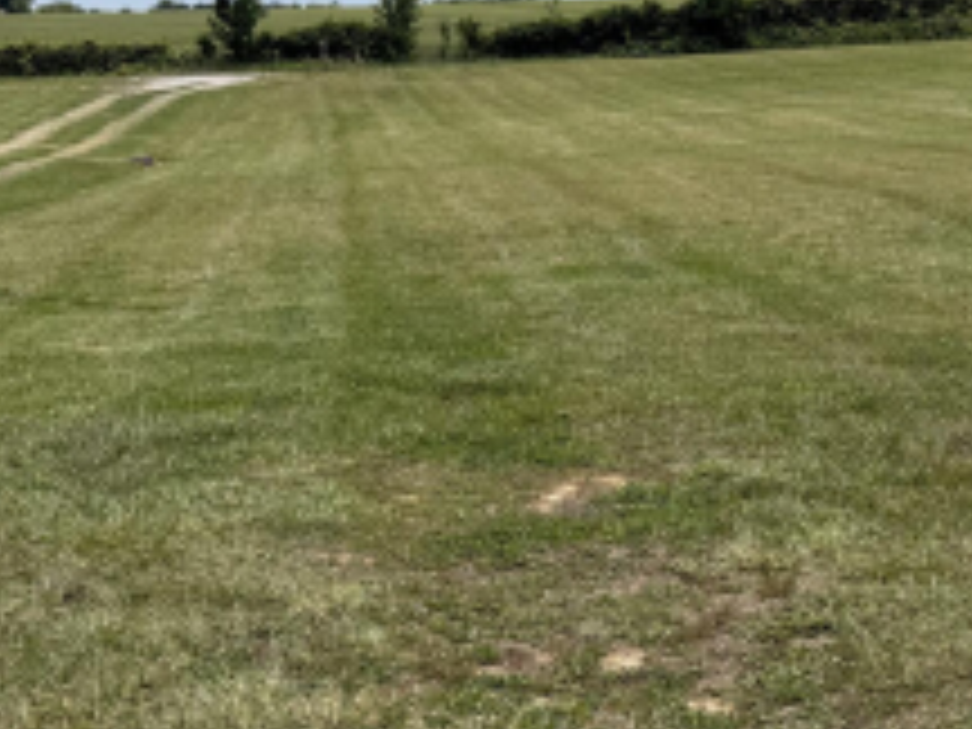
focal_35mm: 74
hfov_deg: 26.3
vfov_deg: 19.9
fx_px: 2078
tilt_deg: -12.7
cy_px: 432
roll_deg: +1.9
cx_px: 533
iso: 80
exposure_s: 1/8130
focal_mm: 6.76
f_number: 1.78
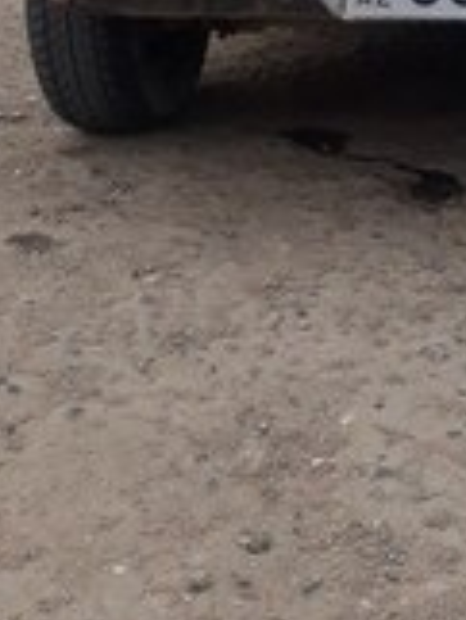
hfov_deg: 17.3
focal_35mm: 83
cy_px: -289
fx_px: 1488
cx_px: 485
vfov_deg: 20.4
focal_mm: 3.6
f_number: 1.9
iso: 40
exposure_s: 1/163
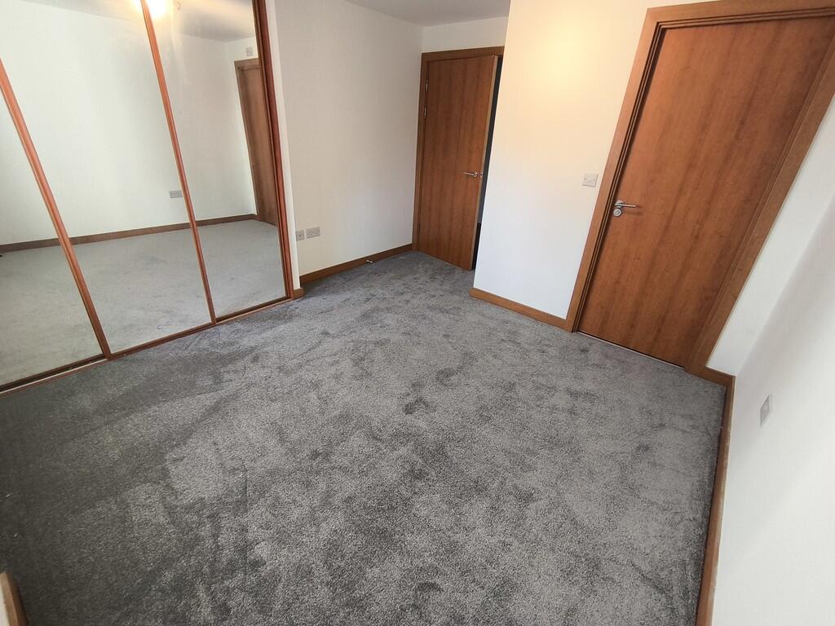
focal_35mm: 16
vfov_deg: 78.1
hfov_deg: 94.5
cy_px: 313
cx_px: 418
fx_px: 386
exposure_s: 1/50
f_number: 2.2
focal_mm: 1.65
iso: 160
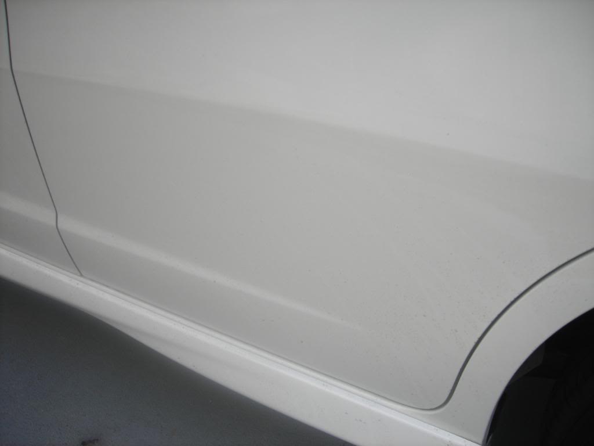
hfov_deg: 49.0
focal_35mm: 38
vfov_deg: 37.7
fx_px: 652
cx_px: 297
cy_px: 223
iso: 50
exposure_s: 1/204
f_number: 3.2
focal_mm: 6.3
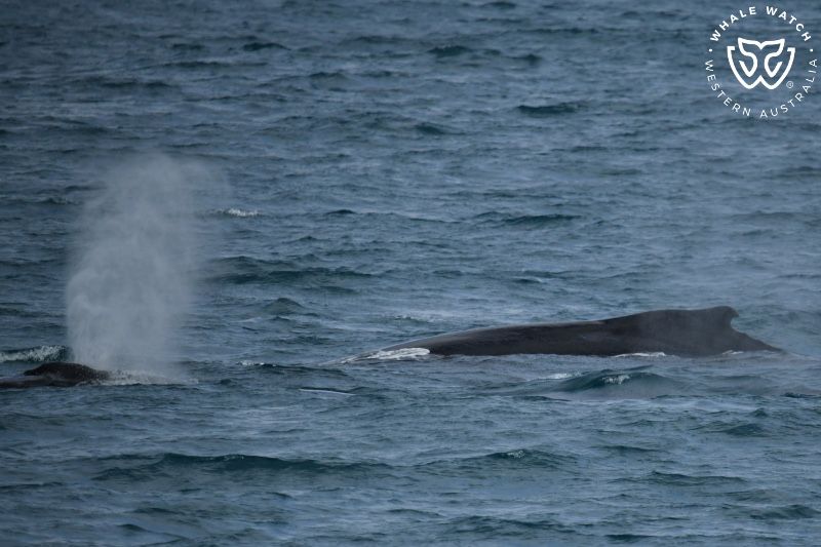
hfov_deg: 3.4
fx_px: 13680
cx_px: 410
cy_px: 274
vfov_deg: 2.3
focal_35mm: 600
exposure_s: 1/8000
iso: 1400
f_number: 6.3
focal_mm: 600
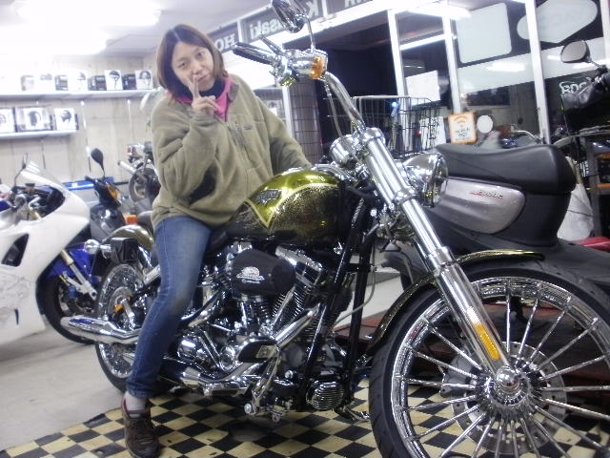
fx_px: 634
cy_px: 229
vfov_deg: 39.7
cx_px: 305
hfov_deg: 51.4
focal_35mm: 36
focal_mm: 6.3
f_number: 3.5
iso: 125
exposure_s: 1/8
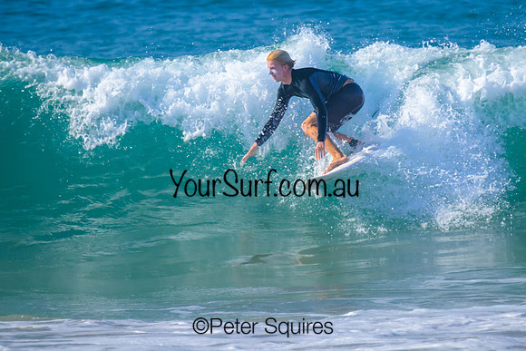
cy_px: 132
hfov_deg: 2.7
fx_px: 11178
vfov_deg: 1.8
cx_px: 302
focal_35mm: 765
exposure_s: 1/2000
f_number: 8
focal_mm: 560
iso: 1250
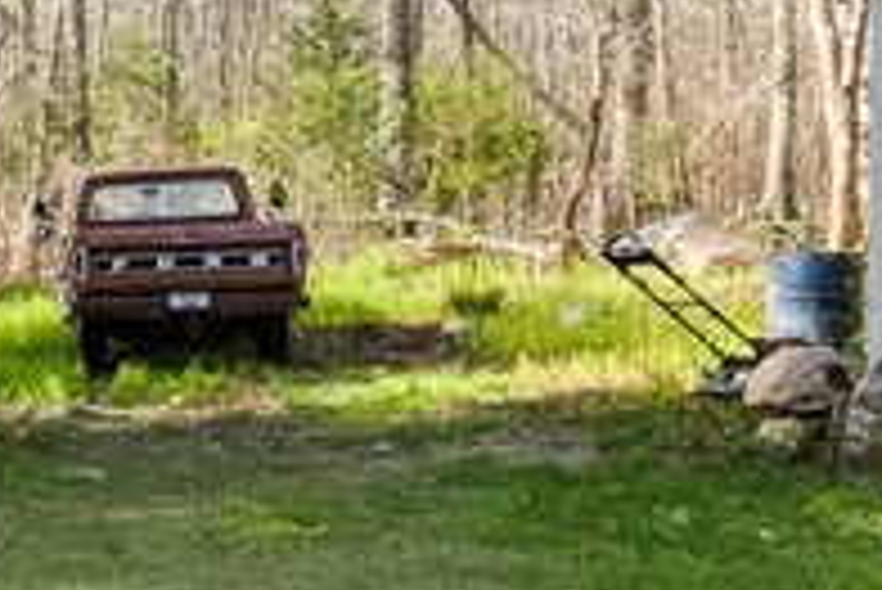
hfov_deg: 19.8
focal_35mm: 94
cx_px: -290
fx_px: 2305
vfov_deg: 14.6
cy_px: 203
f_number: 7.1
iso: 640
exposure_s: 1/1000
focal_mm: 17
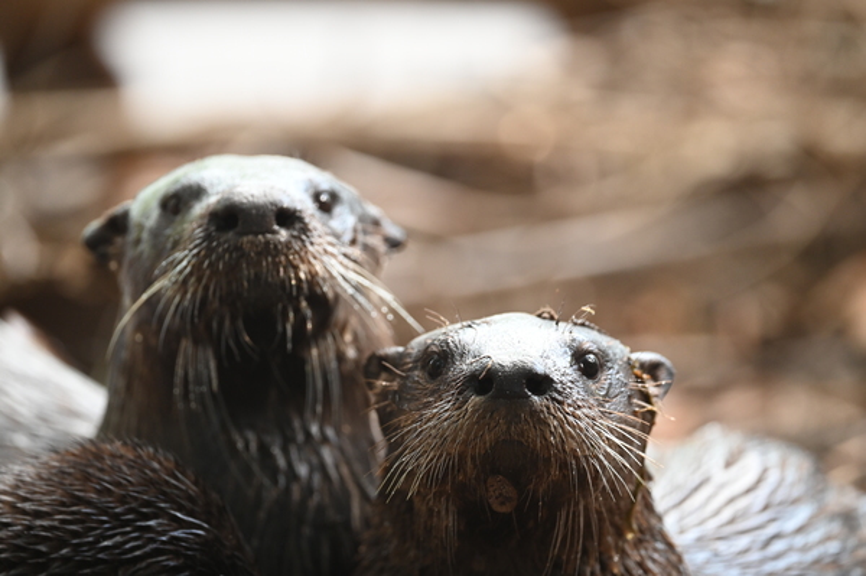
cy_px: 288
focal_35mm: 500
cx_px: 433
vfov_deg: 2.7
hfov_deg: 4.1
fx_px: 12018
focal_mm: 500
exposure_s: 1/250
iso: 2000
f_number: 5.6
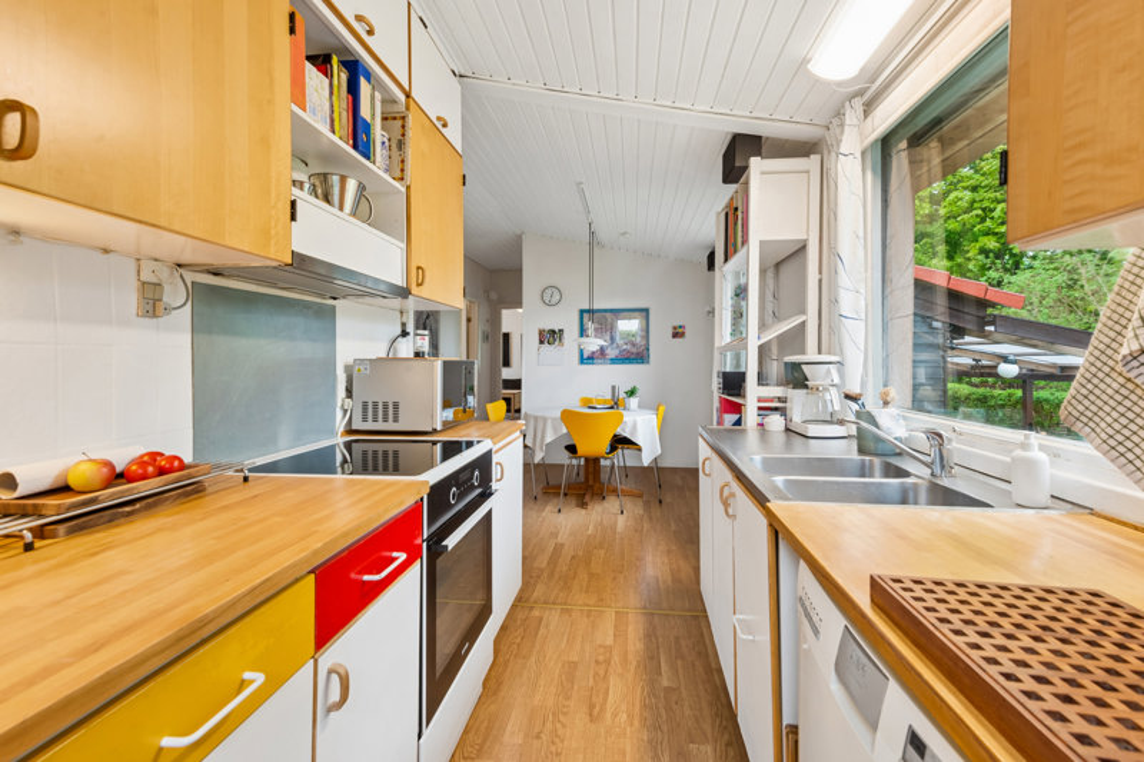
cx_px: 572
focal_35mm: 16
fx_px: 508
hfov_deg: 96.7
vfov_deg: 73.7
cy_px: 381
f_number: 10
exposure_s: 1/4
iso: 200
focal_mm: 16
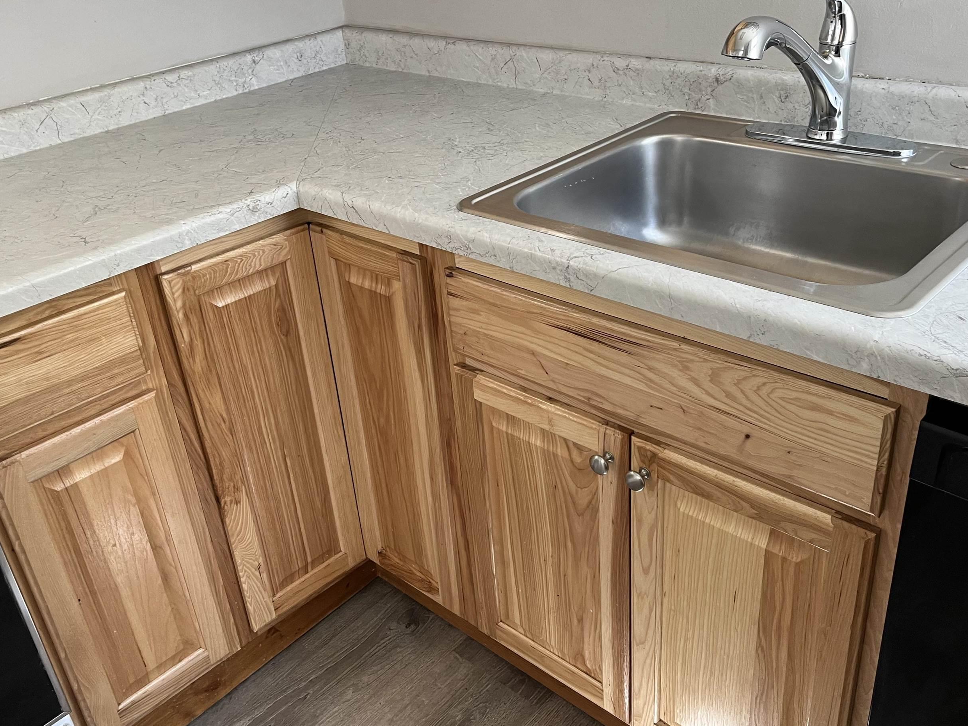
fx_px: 923
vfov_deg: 42.9
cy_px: 356
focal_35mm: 33
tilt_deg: -29.6
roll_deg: +5.9
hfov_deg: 55.4
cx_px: 486
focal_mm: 5.1
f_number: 1.6
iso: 100
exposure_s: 1/60
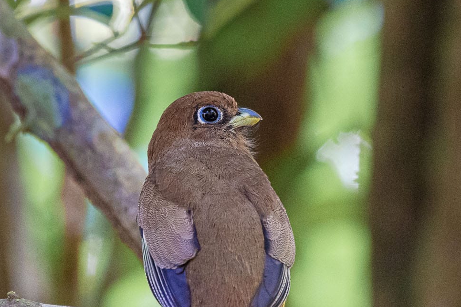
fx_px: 18106
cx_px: 210
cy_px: 112
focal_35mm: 1414
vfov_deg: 1.0
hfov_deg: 1.5
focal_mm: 500
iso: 3200
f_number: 5.6
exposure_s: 1/125
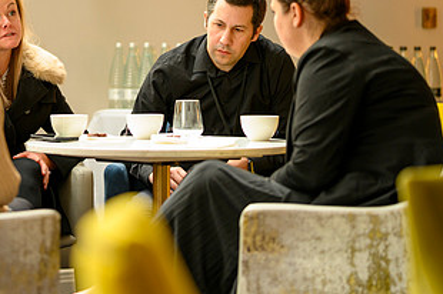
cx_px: 76
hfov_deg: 11.9
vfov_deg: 8.0
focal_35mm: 172
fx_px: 2114
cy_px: 63
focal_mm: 85
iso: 640
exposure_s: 1/200
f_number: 2
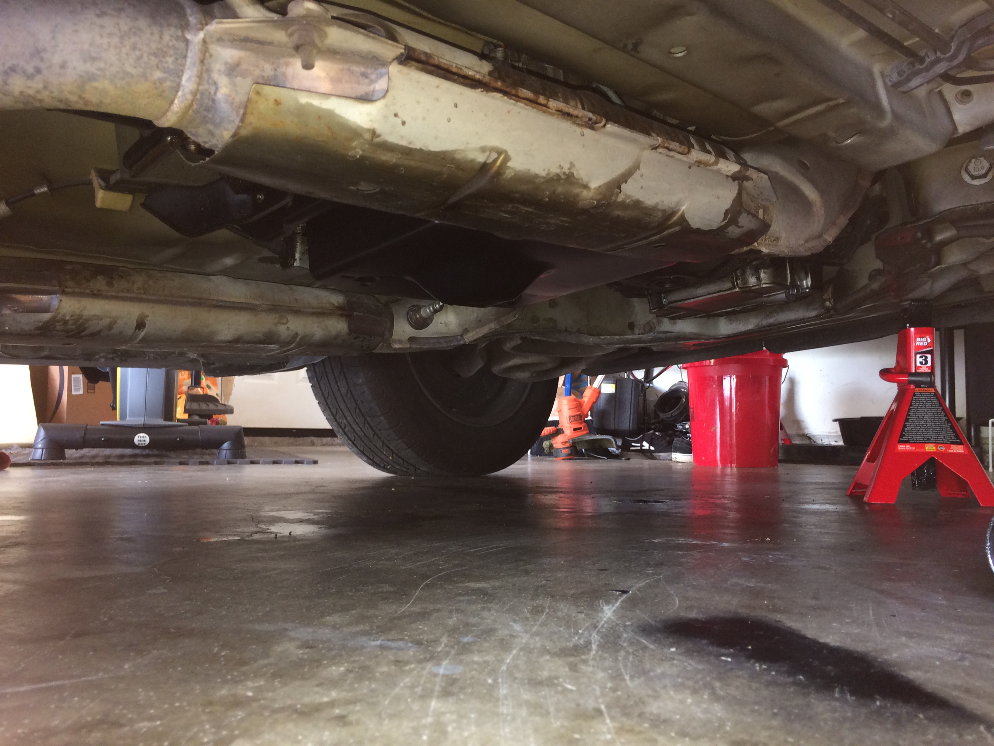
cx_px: 497
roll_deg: -0.9
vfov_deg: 48.2
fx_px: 833
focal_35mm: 29
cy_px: 373
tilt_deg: +5.7
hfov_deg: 61.7
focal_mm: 4.15
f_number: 2.2
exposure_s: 1/17
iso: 80
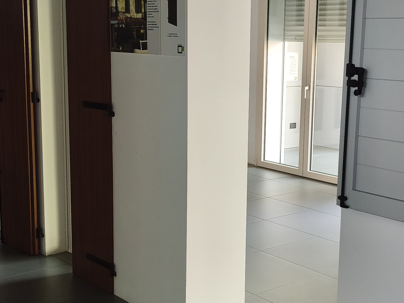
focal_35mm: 55
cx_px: 262
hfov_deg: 34.7
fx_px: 642
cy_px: 166
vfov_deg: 26.6
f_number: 1.7
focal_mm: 6.06
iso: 400
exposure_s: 1/100
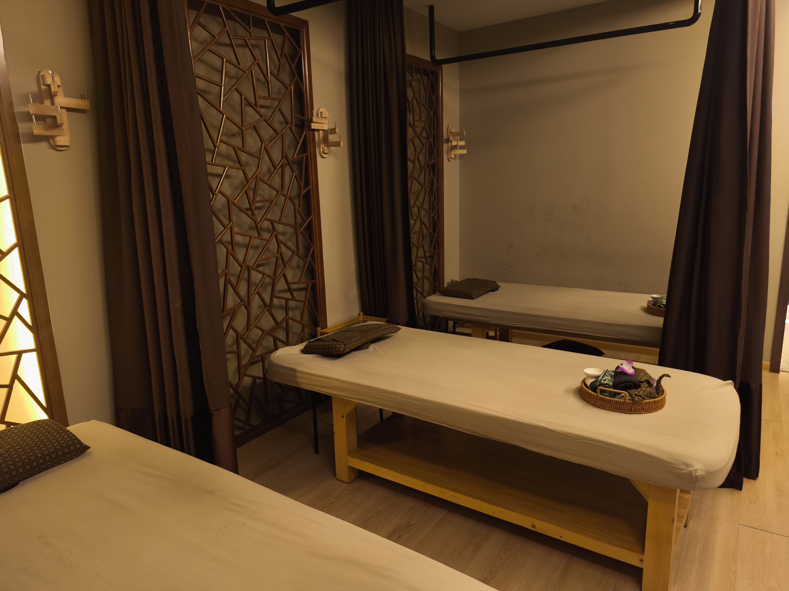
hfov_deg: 73.9
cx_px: 394
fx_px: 524
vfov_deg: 58.9
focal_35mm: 23
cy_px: 296
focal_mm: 6.57
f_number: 1.6
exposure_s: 1/25
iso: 1250
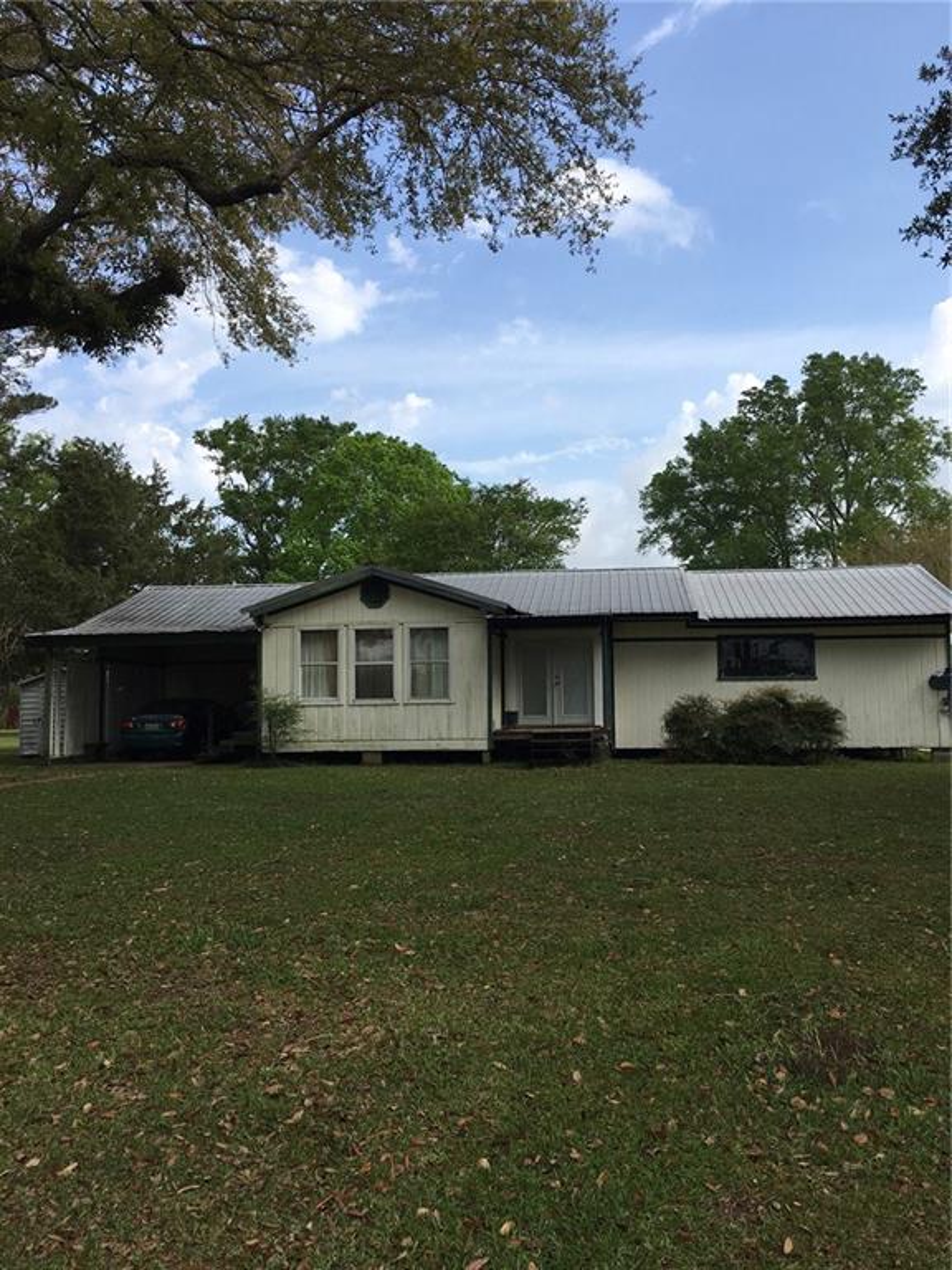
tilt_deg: +2.4
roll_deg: -0.8
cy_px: 635
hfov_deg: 48.2
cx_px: 476
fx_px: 1063
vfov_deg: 61.7
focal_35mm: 29
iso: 25
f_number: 2.2
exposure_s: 1/1350
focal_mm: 4.15
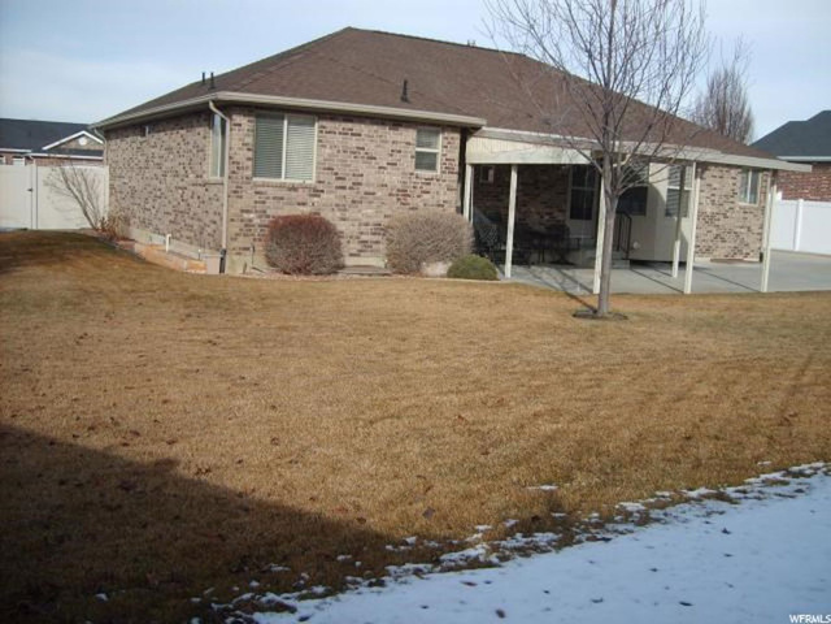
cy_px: 312
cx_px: 416
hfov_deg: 52.6
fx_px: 840
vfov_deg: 40.7
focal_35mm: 35
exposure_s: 1/180
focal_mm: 5.8
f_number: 7.1
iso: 50
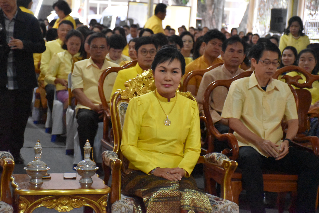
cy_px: 106
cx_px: 160
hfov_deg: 19.5
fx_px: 930
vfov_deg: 13.0
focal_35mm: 105
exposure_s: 1/100
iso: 12800
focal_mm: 70
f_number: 5
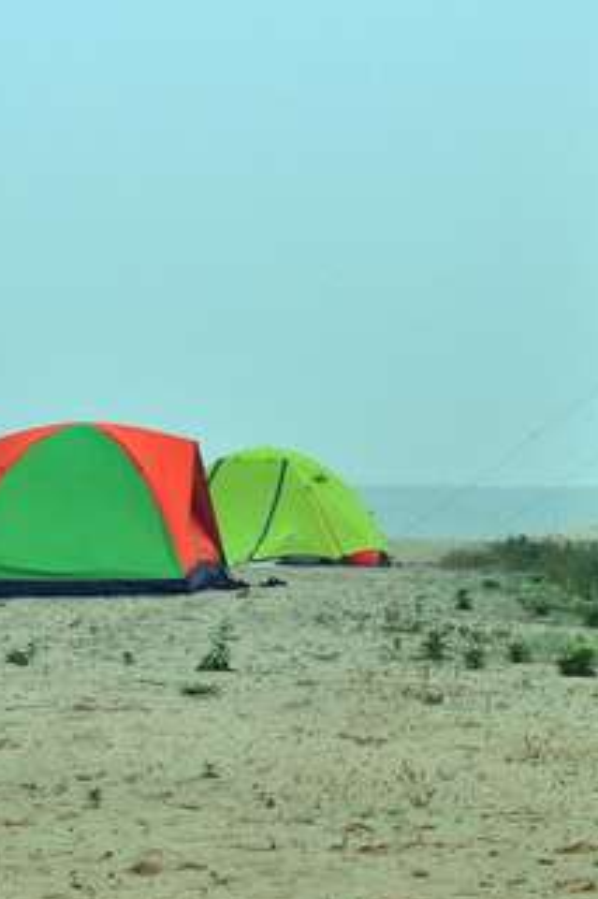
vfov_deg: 12.5
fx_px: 4090
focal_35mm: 164
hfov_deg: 8.3
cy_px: 511
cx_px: 112
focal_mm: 50
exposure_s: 1/100
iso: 320
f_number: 9
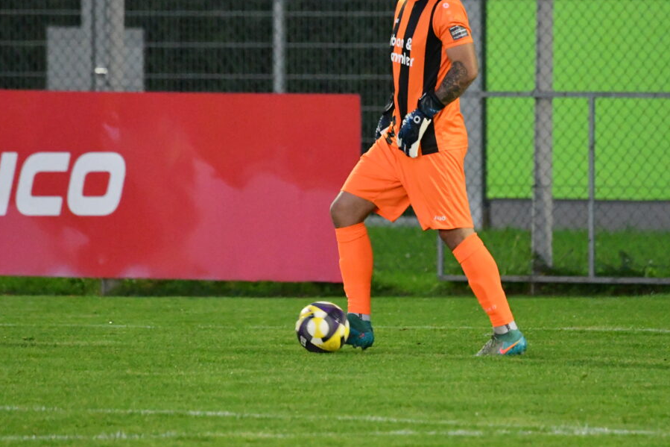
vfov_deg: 1.7
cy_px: 151
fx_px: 14904
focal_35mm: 801
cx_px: 382
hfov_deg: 2.6
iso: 12800
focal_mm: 400
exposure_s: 1/320
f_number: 5.6
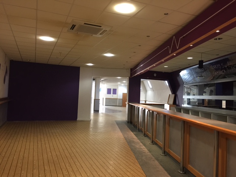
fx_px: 198
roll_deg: -2.5
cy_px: 88
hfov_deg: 61.7
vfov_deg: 48.2
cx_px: 118
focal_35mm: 29
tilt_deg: +3.1
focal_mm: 4.15
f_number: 2.2
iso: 125
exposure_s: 1/10
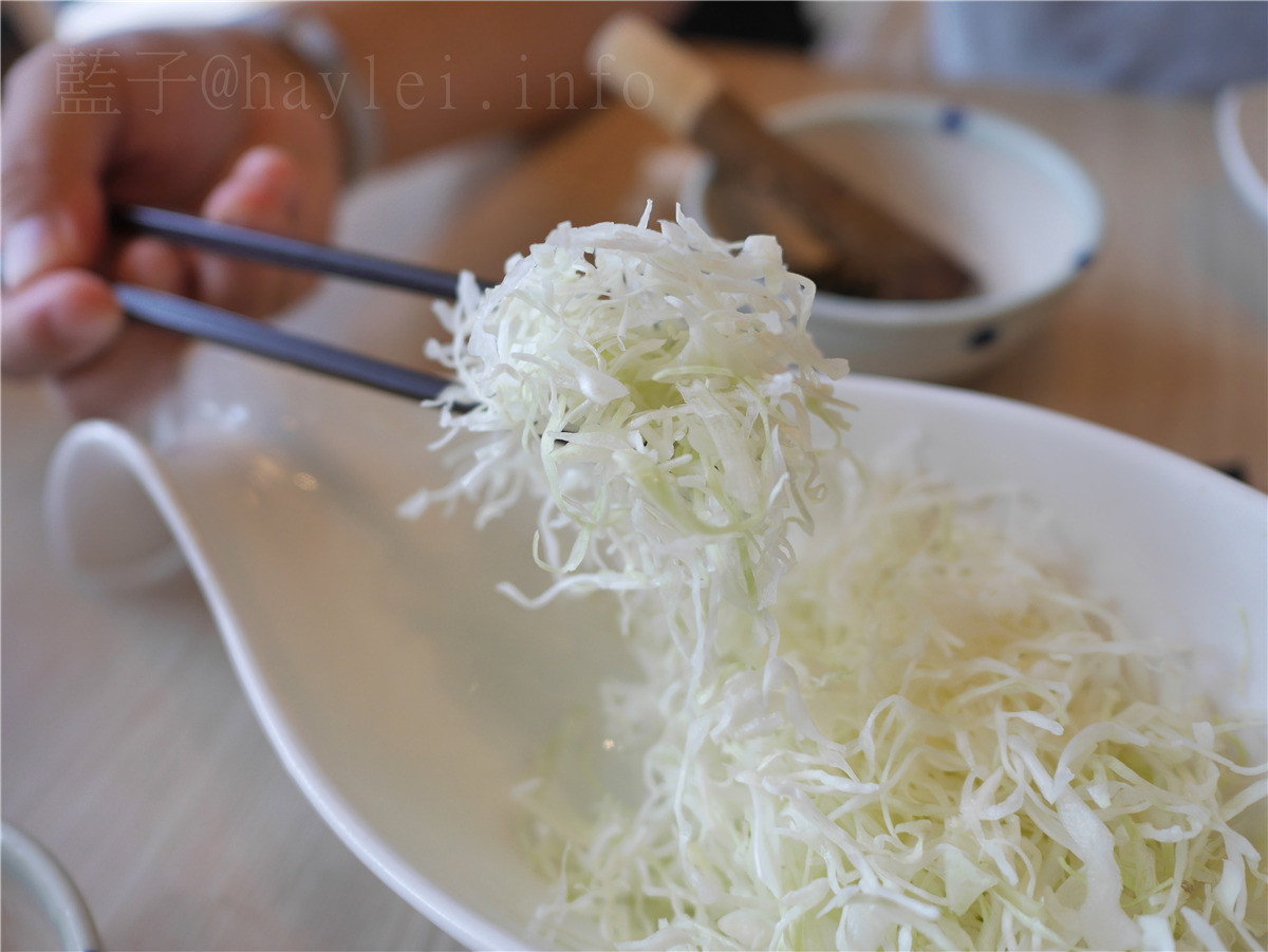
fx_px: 1099
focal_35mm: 30
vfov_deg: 46.8
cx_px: 634
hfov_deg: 59.9
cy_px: 476
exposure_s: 1/160
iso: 200
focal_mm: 15
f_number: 2
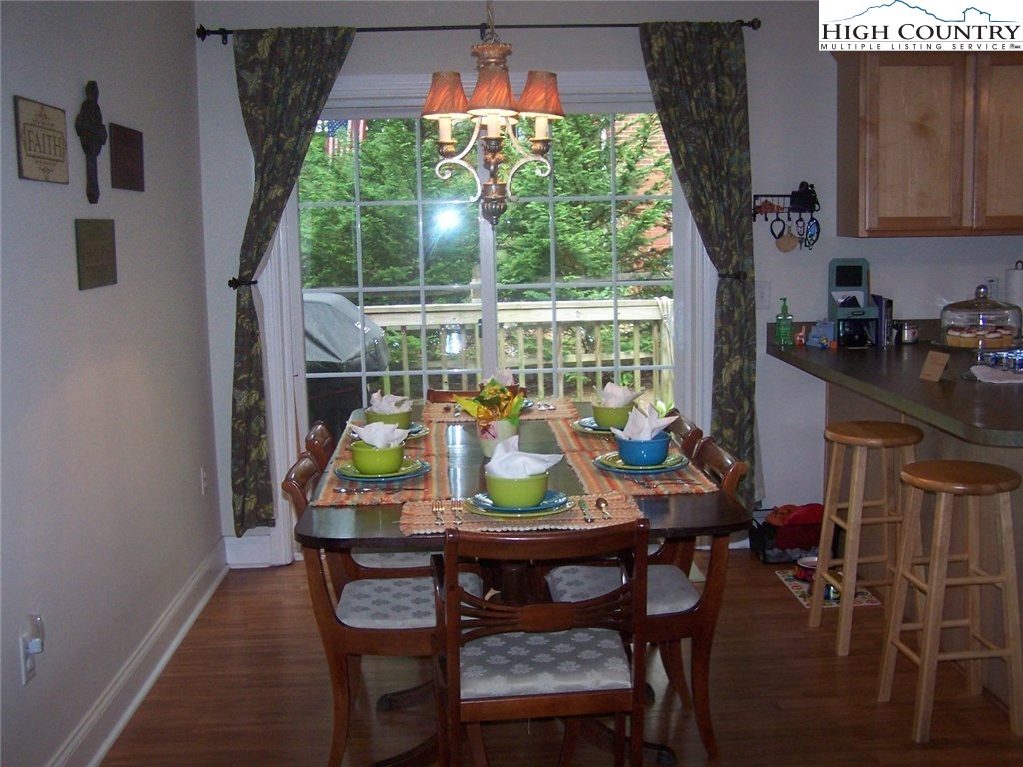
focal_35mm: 38
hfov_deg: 49.0
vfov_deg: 37.7
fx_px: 1123
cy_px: 384
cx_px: 512
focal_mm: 6.3
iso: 140
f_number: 2.8
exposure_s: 1/60
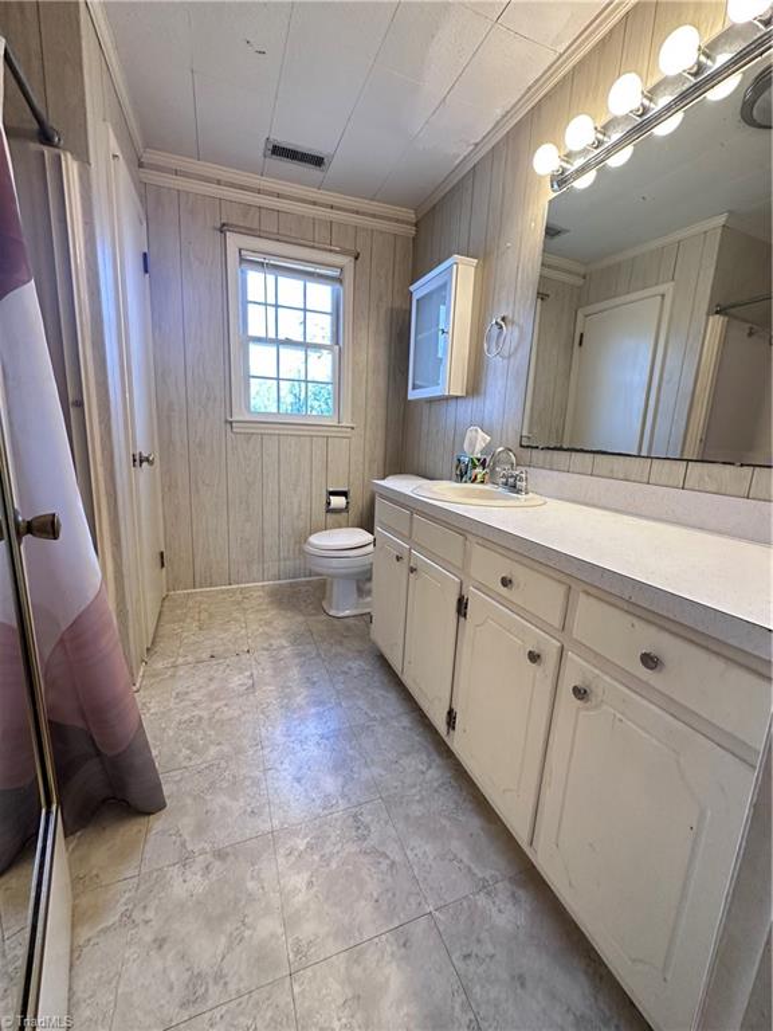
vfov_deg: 102.1
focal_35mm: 14
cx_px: 386
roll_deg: -3.5
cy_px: 516
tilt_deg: -9.0
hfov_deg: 85.7
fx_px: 417
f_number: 2.2
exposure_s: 1/60
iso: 250
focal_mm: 2.22
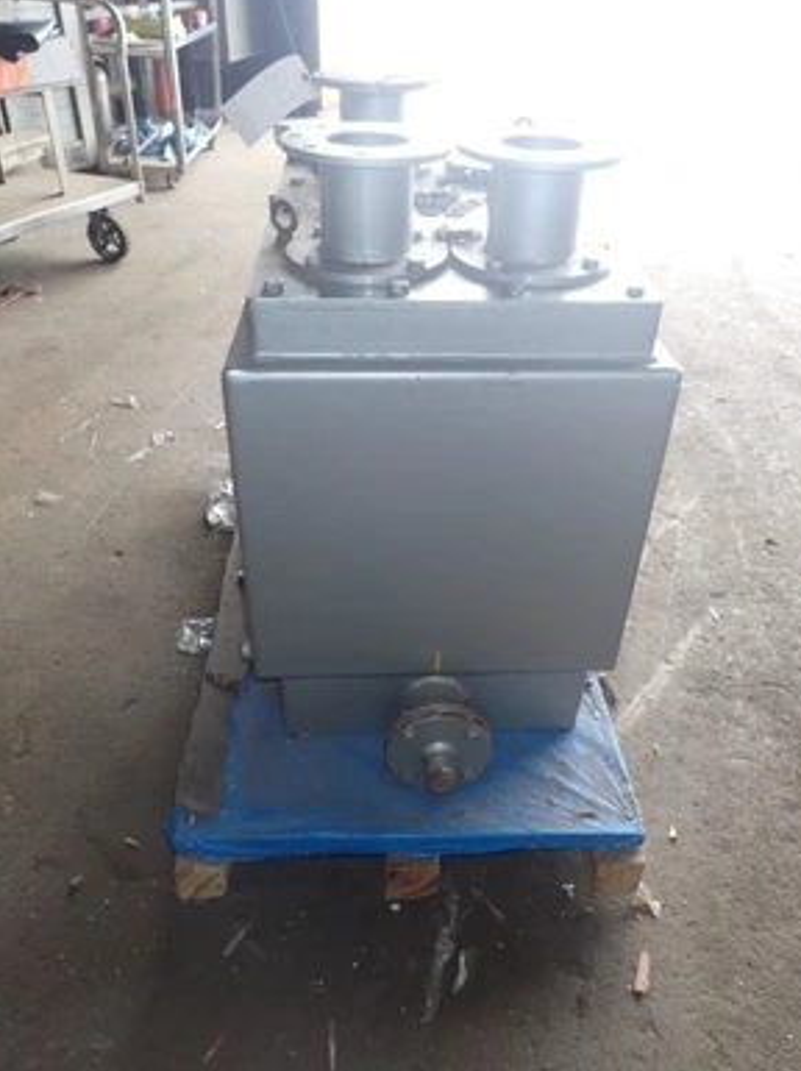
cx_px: 414
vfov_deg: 67.3
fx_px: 804
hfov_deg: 53.0
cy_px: 517
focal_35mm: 26
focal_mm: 4.5
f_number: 2.8
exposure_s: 1/60
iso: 125
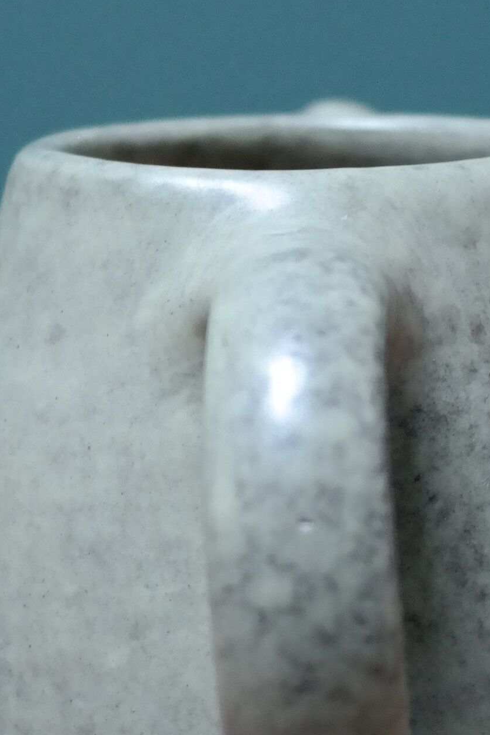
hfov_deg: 10.7
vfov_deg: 16.0
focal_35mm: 128
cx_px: 275
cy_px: 352
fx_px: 2614
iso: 800
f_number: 4
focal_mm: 26
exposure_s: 1/50
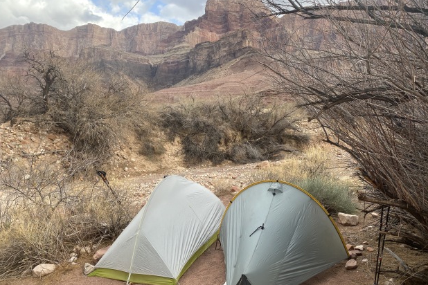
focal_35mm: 28
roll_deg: +0.2
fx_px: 333
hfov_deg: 65.5
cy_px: 147
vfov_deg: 46.4
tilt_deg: -1.1
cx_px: 207
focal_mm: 4.25
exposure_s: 1/208
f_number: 1.8
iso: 32
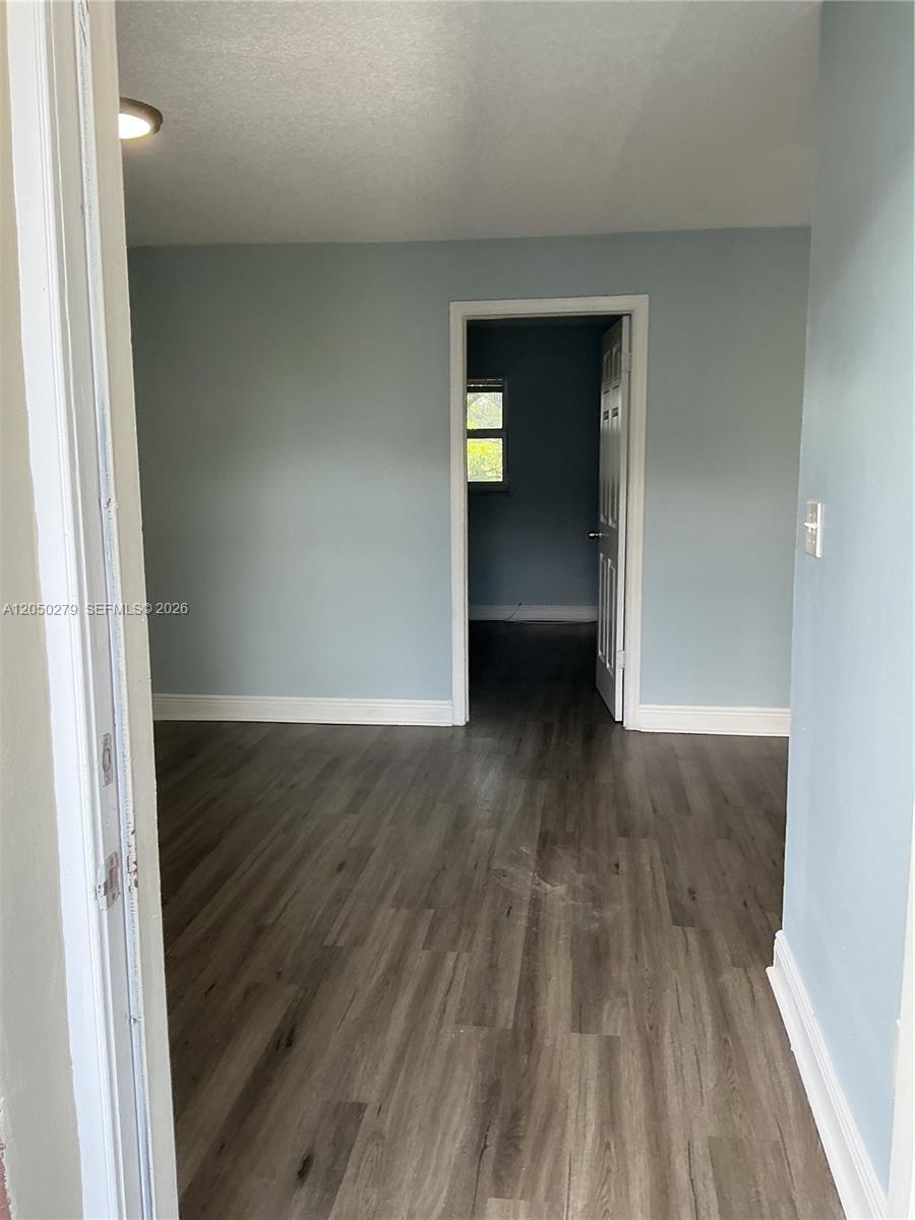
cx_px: 458
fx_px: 1022
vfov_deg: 61.7
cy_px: 610
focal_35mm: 29
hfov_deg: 48.2
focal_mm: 3
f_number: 1.8
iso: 40
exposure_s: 1/50
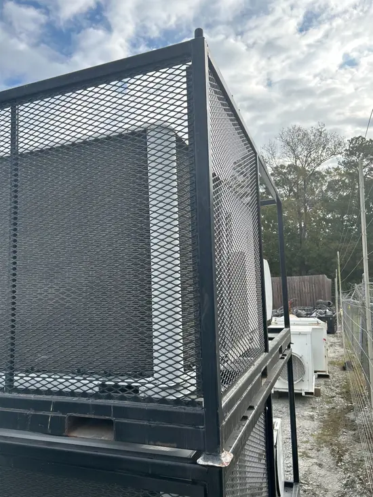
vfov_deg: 67.3
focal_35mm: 26
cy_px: 248
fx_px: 373
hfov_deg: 53.1
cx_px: 186
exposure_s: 1/2083
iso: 50
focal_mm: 5.7
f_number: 1.5
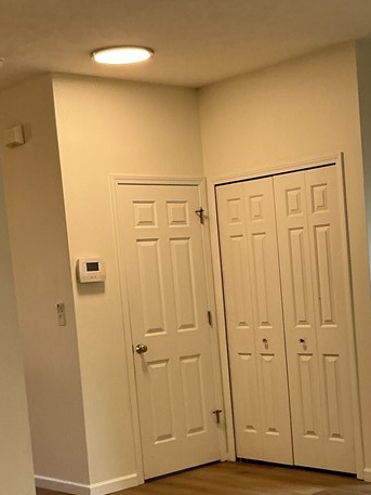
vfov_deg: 29.5
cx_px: 262
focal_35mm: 65
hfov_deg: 22.5
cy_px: 348
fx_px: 928
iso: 64
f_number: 1.8
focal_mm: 3
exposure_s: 1/60
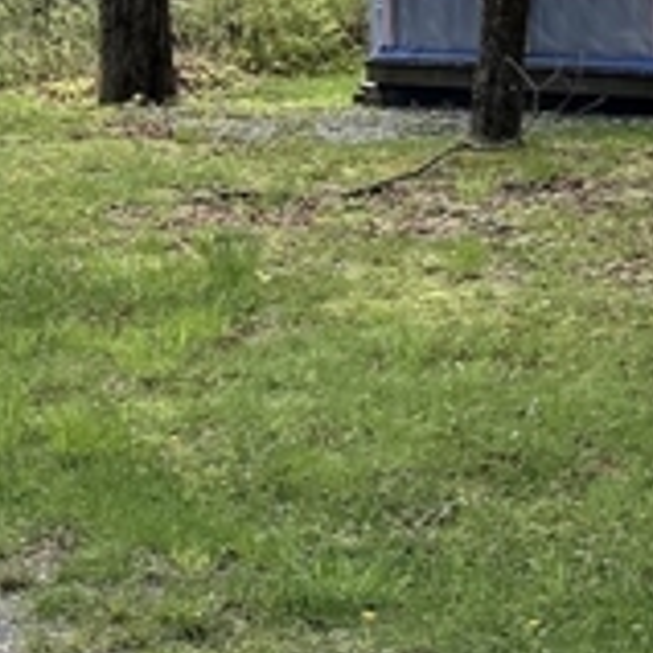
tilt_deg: -1.5
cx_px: 62
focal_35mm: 137
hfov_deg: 12.6
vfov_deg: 12.5
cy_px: -66
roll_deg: -0.1
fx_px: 2924
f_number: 1.78
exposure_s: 1/931
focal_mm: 6.76
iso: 100
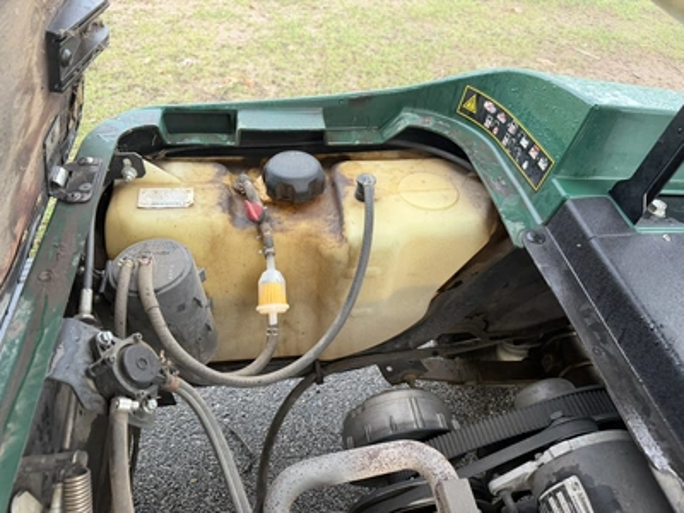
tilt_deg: -48.4
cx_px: 342
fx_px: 474
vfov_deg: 56.8
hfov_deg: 71.6
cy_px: 256
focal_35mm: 24
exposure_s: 1/60
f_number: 1.78
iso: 250
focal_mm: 6.76
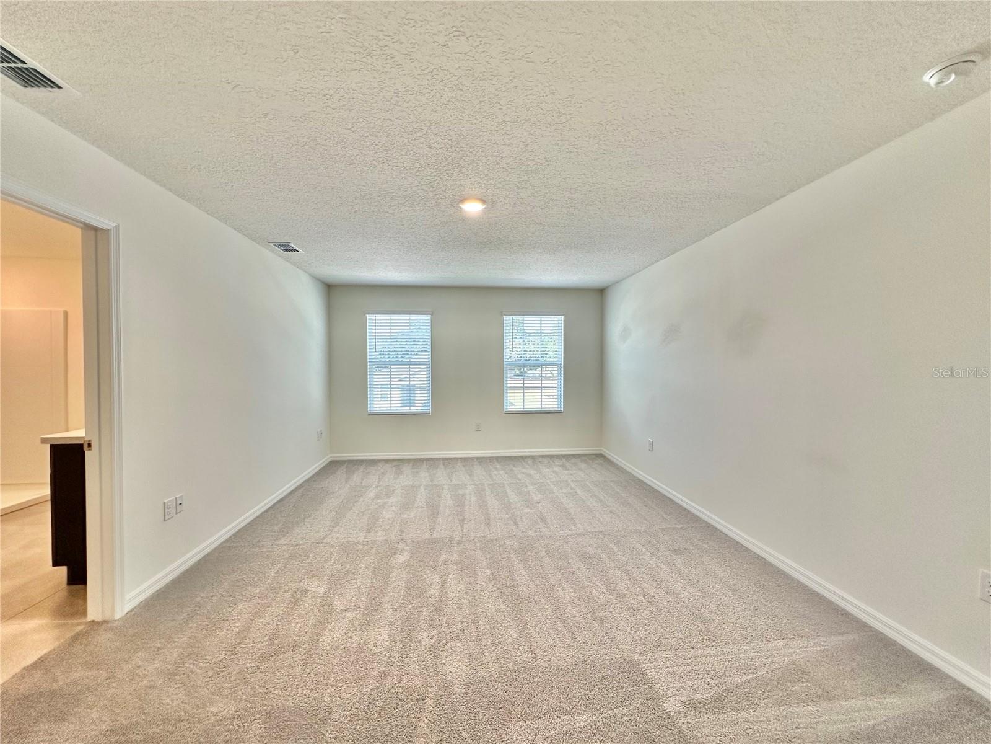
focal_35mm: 14
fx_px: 401
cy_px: 372
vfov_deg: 85.7
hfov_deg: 102.1
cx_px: 496
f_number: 2.2
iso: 100
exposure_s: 1/120
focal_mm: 2.22
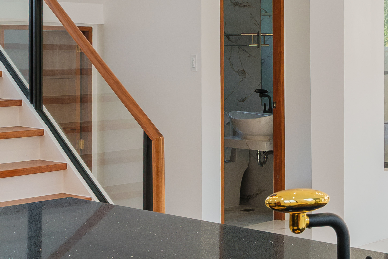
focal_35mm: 67
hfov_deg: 27.9
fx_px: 722
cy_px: 50
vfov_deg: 20.1
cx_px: 406
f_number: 8
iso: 500
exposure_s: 1/30
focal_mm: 12
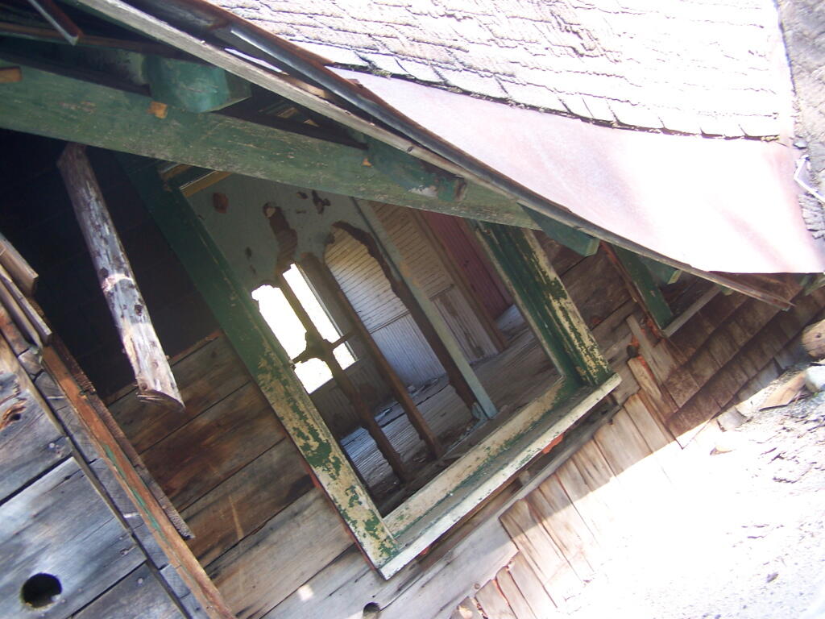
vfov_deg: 37.7
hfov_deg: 49.0
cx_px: 412
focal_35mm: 38
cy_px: 310
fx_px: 906
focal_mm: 6.3
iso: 80
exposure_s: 1/30
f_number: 2.8
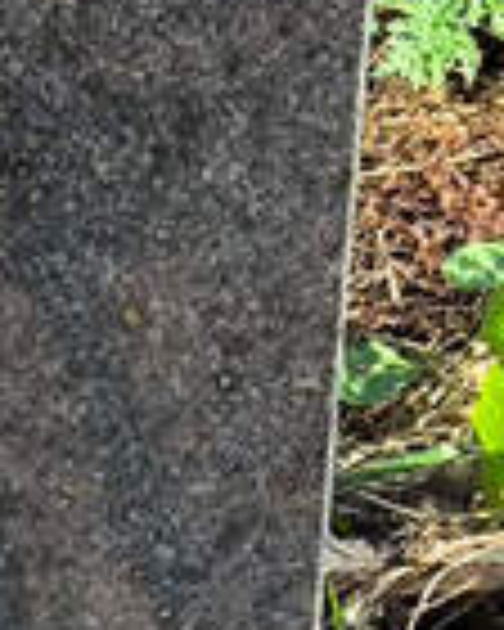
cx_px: -686
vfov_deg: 6.9
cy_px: 922
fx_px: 5183
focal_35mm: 278
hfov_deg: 5.4
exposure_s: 1/590
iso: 50
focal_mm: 4.71
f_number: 1.7
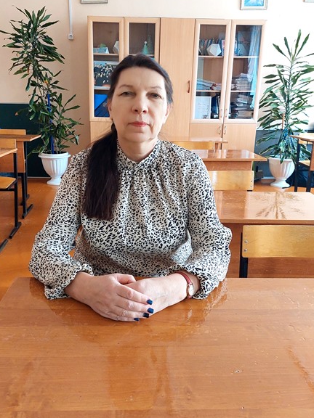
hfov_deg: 44.1
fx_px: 387
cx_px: 145
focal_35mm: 32
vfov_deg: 56.8
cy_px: 210
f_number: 1.8
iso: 320
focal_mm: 5.23
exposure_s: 1/120
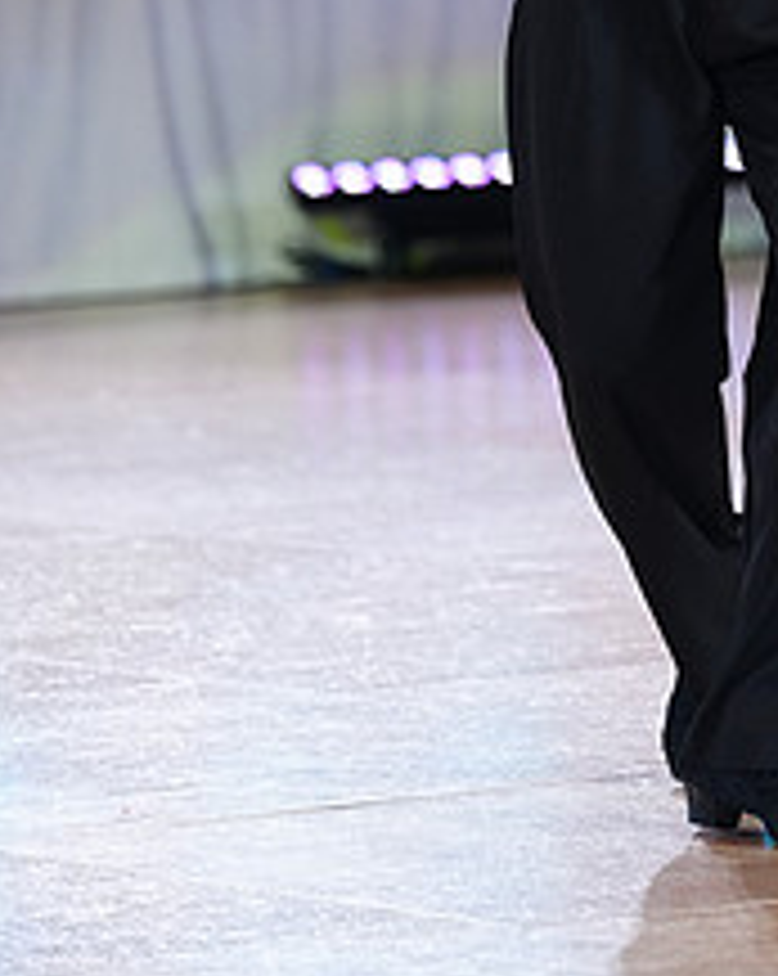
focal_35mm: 430
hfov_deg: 3.6
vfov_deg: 4.5
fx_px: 12403
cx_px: 861
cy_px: -184
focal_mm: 171
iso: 2000
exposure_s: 1/400
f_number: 2.8
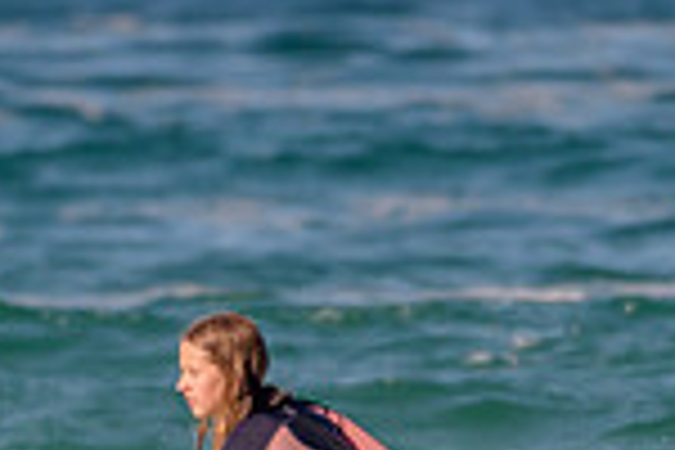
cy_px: 439
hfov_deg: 0.9
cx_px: 287
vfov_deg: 0.6
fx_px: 44584
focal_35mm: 2378
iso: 160
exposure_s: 1/2000
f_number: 5.6
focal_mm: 500
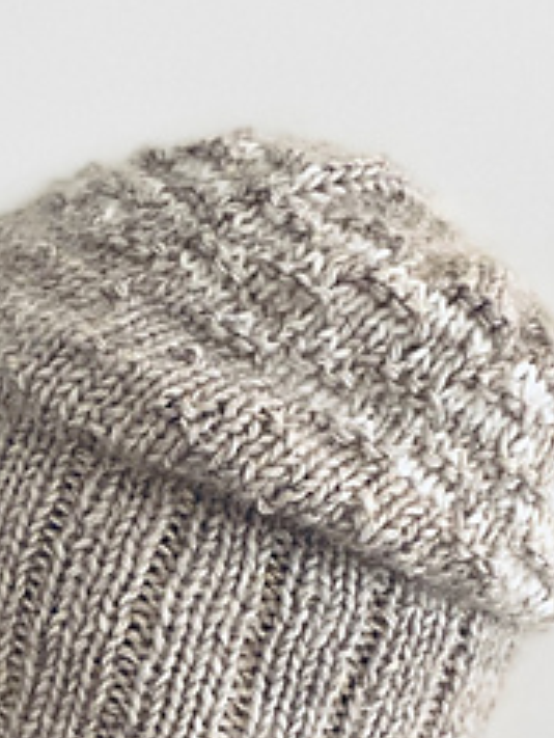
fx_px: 1727
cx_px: -28
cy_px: 732
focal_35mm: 81
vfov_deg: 23.2
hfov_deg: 17.7
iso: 400
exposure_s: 1/40
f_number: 2.2
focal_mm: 2.71
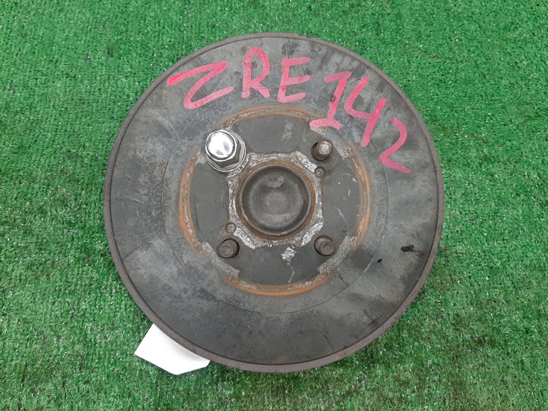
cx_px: 274
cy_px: 206
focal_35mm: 26
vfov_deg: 53.1
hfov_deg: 67.3
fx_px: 412
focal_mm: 3.93
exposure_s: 1/50
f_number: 1.7
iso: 185
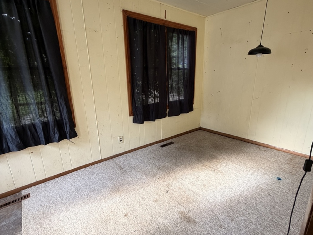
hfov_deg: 102.0
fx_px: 127
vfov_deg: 85.7
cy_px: 118
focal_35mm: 14
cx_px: 156
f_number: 2.2
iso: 200
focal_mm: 2.22
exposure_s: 1/121
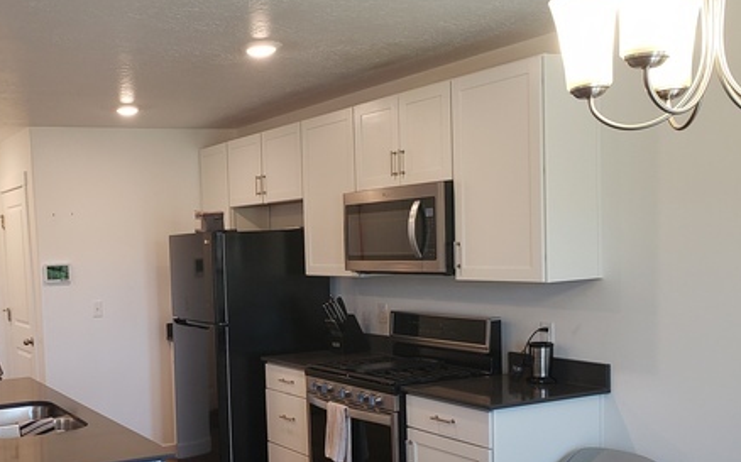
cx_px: 187
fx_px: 848
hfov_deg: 45.6
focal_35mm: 42
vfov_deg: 30.2
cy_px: 323
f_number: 2.4
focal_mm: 4.3
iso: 160
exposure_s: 1/60
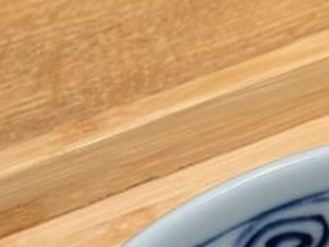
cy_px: 264
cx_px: 734
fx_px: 2377
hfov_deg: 7.5
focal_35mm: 250
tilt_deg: -46.6
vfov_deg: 5.9
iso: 50
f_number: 1.6
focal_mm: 5.96
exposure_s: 1/100
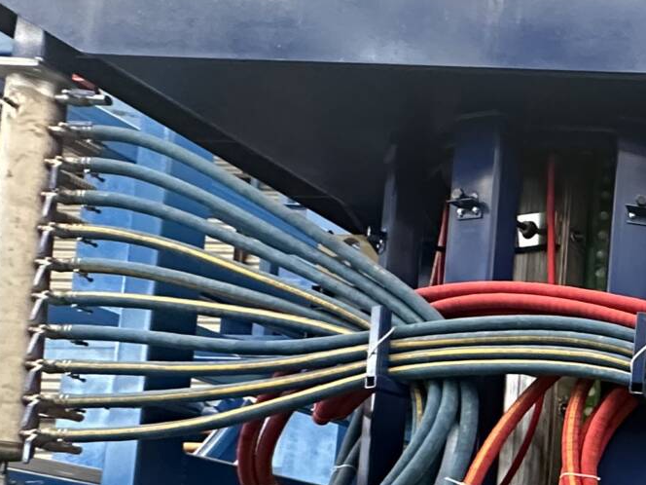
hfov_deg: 22.0
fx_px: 1008
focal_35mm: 54
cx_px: 1162
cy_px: 584
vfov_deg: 24.5
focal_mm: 2.22
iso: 320
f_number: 2.2
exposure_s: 1/60
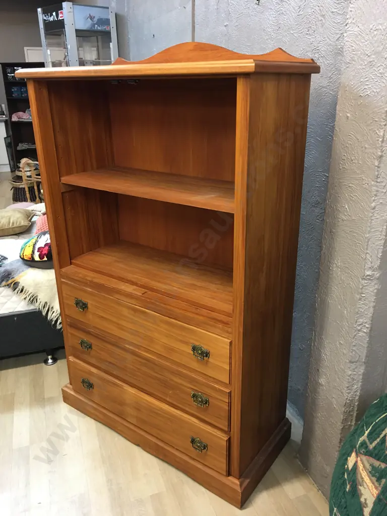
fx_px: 432
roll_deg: +0.1
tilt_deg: -20.6
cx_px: 194
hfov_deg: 48.2
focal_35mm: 29
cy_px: 258
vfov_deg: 61.7
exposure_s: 1/17
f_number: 2.2
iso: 64
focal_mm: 4.15
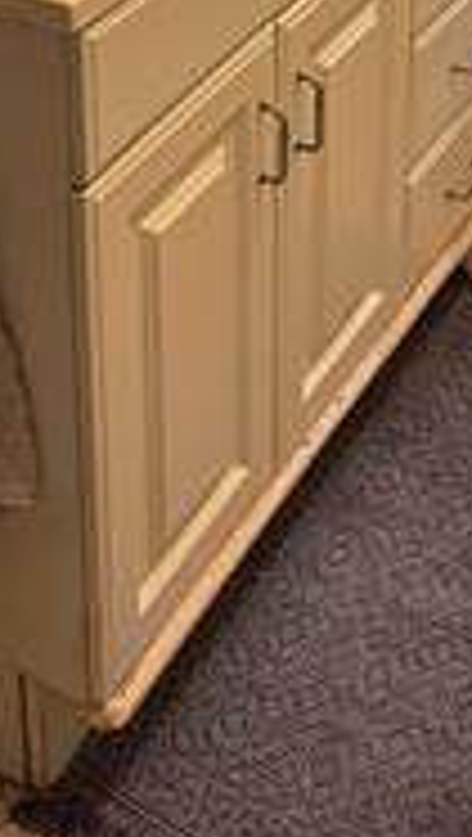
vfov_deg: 25.3
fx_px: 1620
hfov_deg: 16.6
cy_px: -225
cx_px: 270
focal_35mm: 73
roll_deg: -1.2
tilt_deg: -21.5
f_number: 1.6
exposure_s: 1/120
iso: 64
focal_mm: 5.1
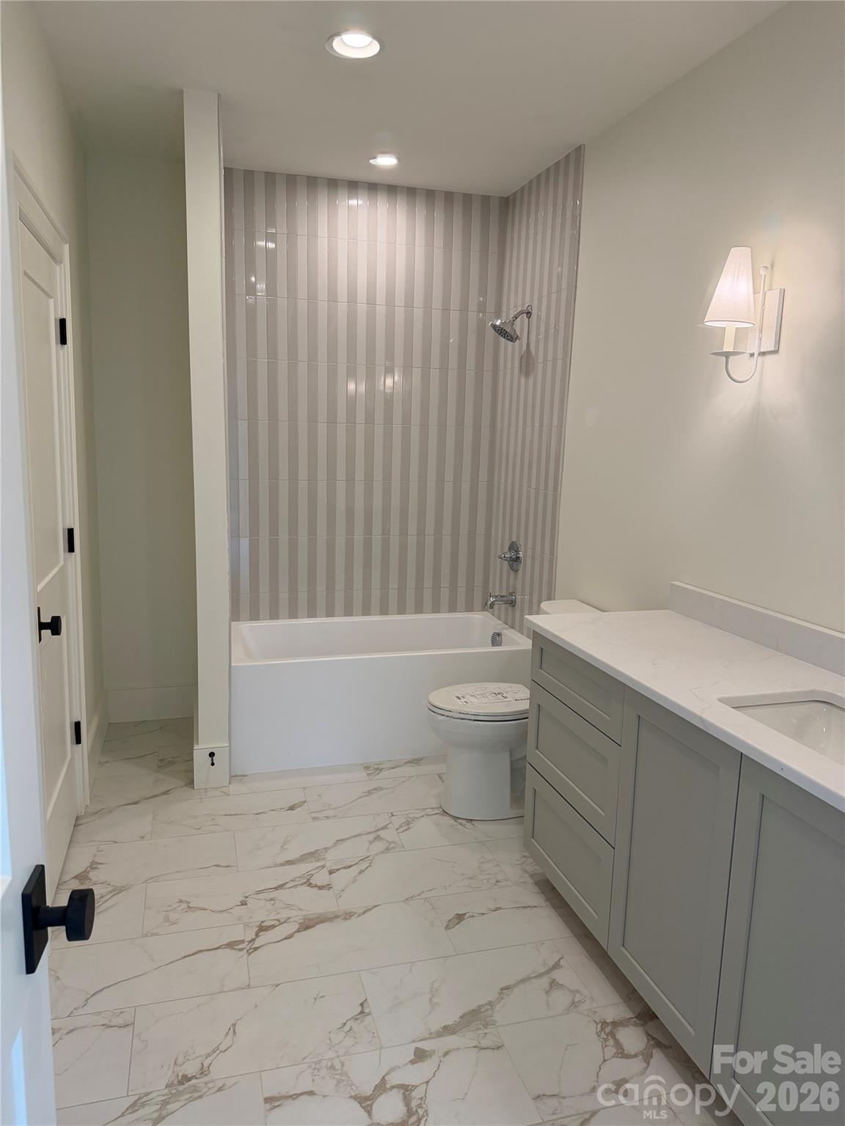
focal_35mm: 24
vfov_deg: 71.6
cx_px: 422
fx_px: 781
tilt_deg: -9.2
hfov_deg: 56.8
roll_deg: -2.2
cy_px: 563
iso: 200
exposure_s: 1/227
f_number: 1.78
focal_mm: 6.76
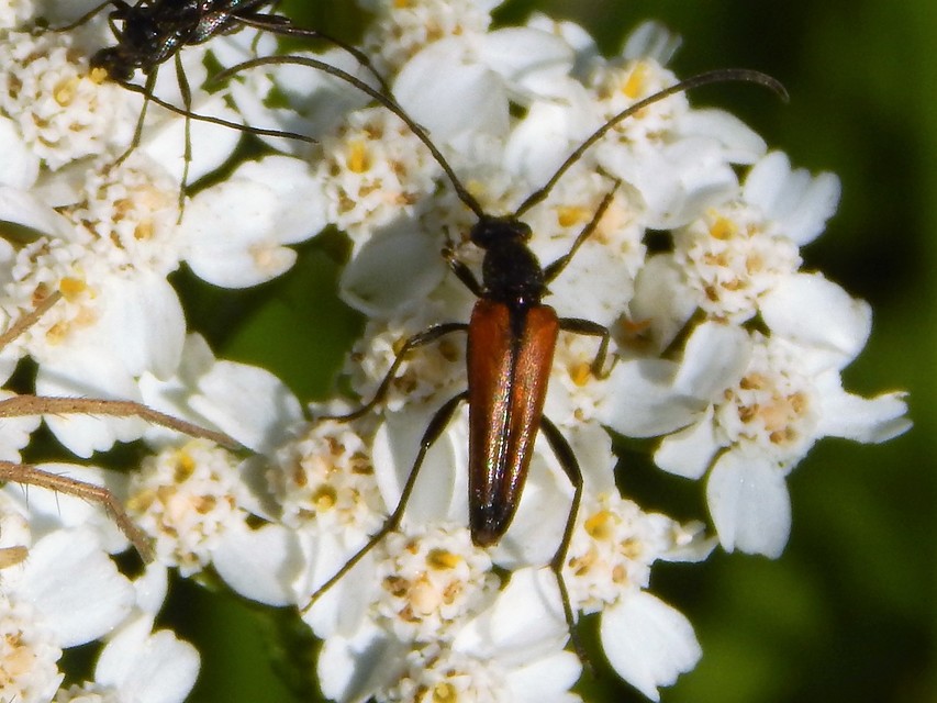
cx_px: 468
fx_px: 5604
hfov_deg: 9.6
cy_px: 352
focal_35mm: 207
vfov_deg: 7.2
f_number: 5.4
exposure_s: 1/1250
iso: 125
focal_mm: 37.1
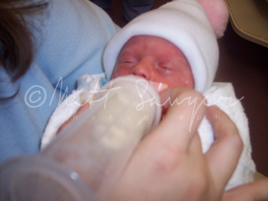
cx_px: 134
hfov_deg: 47.9
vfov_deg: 36.8
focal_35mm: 39
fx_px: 302
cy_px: 100
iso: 100
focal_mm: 8
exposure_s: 1/60
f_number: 2.8
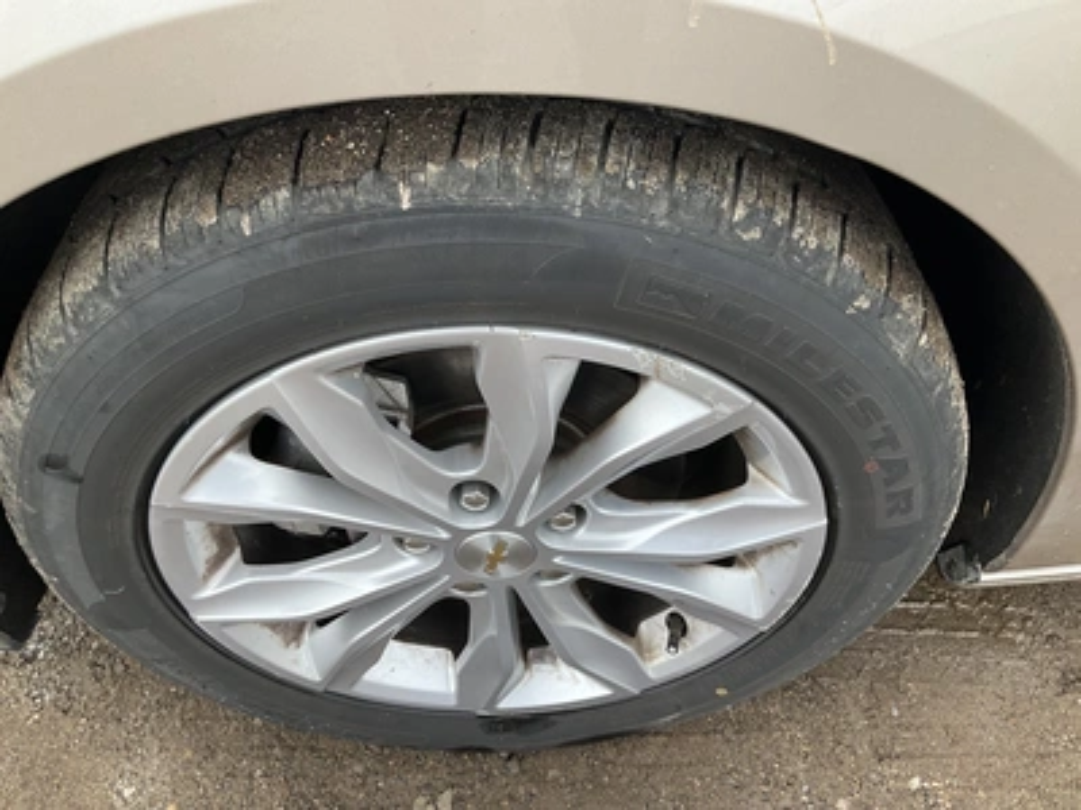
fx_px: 906
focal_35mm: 29
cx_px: 540
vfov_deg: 48.2
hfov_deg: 61.7
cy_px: 405
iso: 20
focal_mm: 3
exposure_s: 1/223
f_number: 1.8
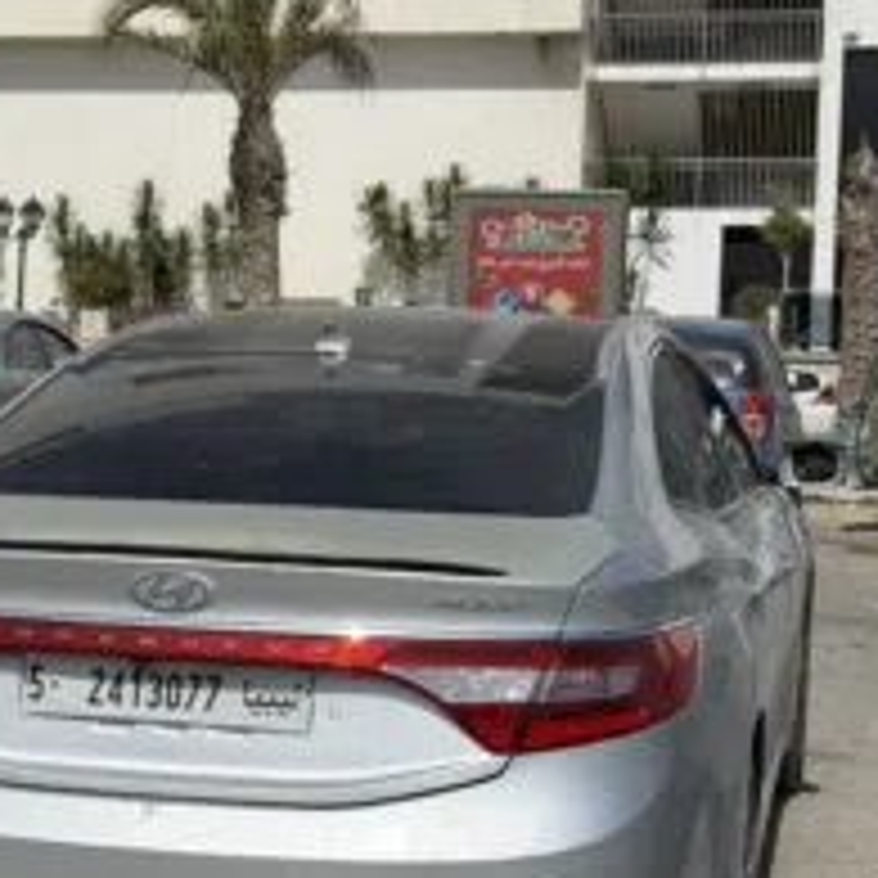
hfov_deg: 19.9
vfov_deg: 19.9
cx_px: 270
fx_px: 2497
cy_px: 504
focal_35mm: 87
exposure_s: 1/11364
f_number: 1.78
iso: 50
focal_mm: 6.76
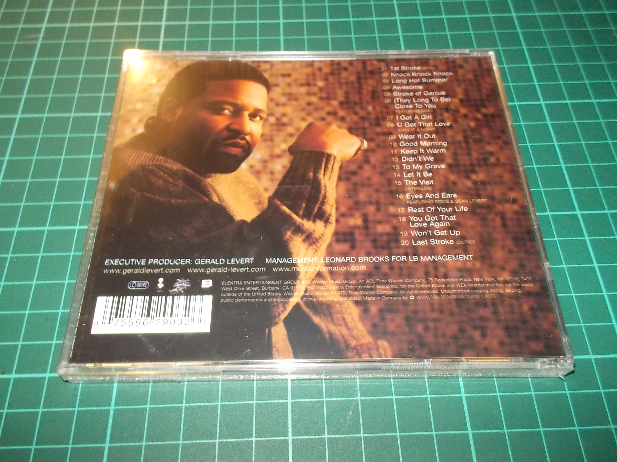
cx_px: 308
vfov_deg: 48.2
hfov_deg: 61.7
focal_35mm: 29
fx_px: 517
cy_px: 231
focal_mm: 4.1
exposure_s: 1/30
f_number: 3.3
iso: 200
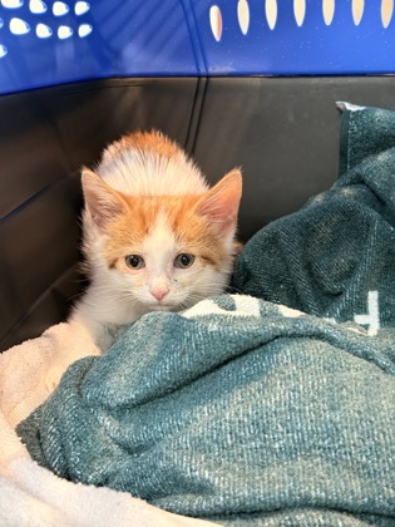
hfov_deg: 28.0
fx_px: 791
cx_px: 198
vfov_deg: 36.8
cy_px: 264
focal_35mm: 52
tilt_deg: -15.7
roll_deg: +0.9
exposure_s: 1/40
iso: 200
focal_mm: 5.96
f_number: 1.6
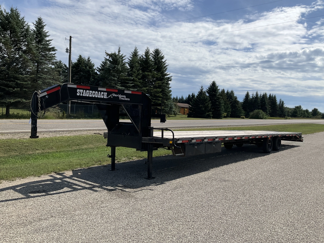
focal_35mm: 29
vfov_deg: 48.2
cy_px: 122
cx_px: 162
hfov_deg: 61.7
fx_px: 271
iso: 25
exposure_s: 1/3788
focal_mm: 3
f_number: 1.8
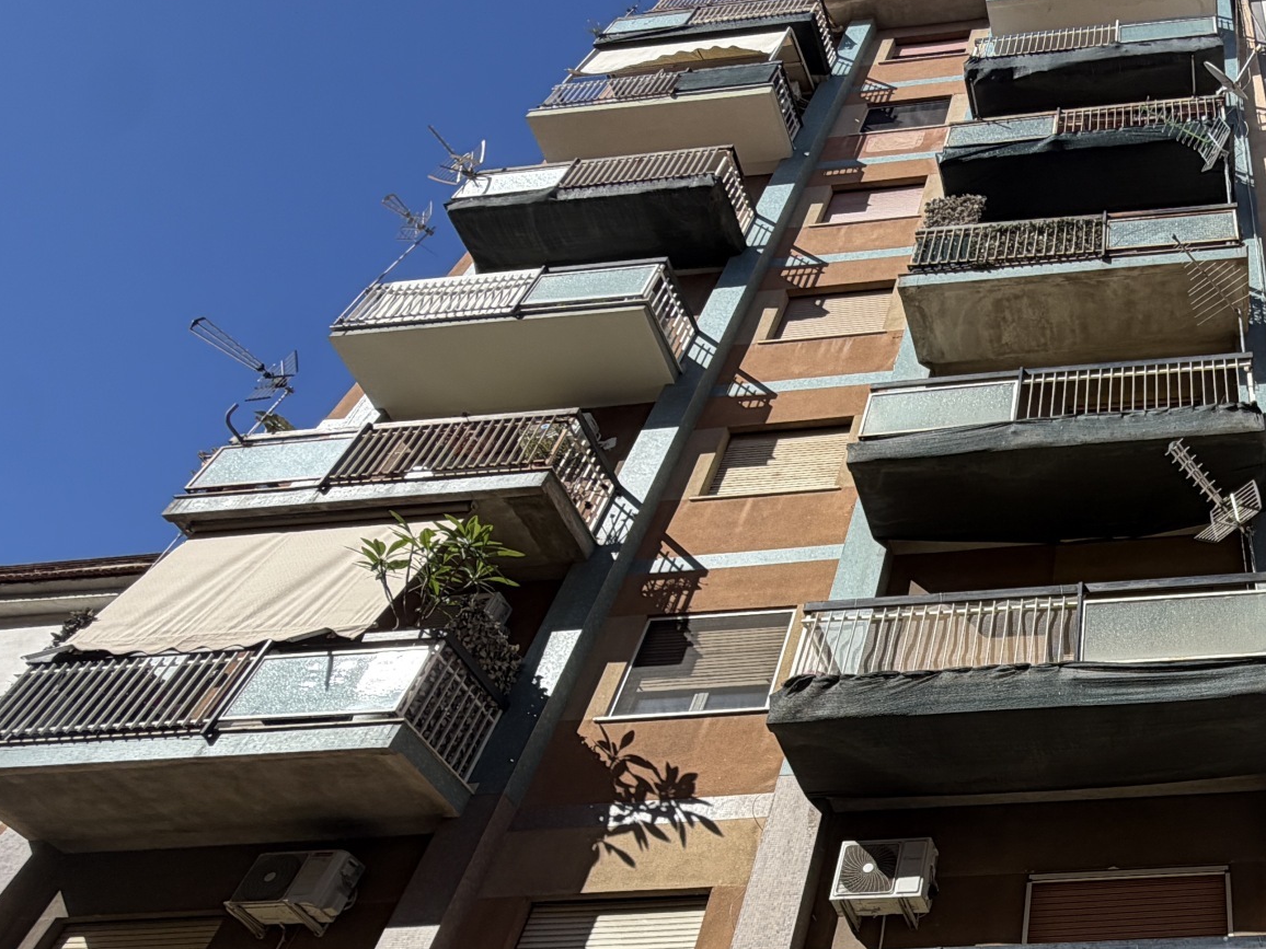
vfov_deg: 44.2
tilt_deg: +42.8
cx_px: 1143
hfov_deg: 51.4
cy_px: 695
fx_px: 1134
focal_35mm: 31
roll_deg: +0.0
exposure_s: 1/901
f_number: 2.2
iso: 20
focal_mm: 2.22
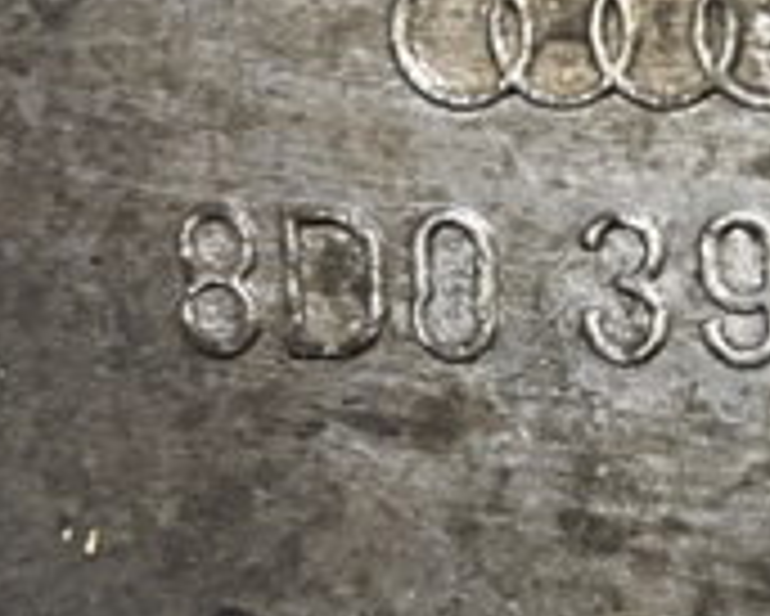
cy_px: 236
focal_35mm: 95
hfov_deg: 17.9
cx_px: 1171
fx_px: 2166
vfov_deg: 16.2
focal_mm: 4.2
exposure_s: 1/60
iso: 160
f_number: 1.6
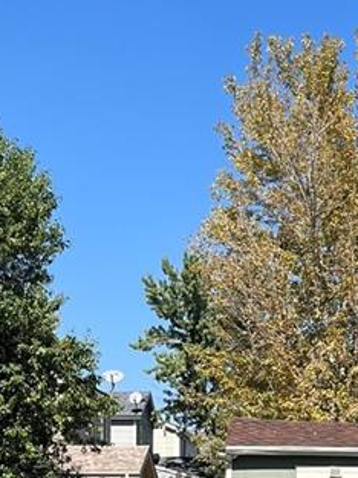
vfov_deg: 19.0
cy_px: 492
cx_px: 214
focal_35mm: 100
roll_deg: -0.2
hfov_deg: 14.8
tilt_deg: +0.4
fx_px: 1379
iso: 50
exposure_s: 1/2268
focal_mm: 5.1
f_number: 1.6
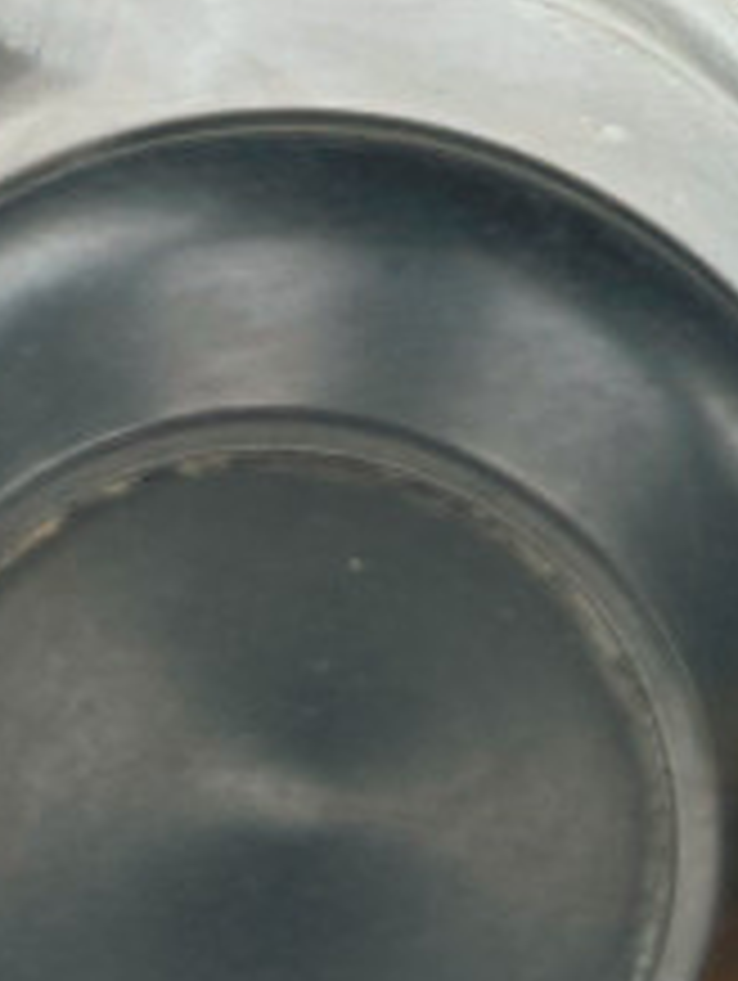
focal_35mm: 159
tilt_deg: -51.5
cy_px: -979
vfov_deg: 11.2
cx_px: 490
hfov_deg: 9.3
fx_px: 4511
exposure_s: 1/121
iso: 40
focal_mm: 5.7
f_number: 1.5
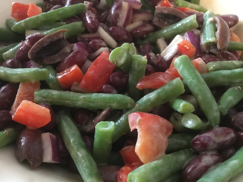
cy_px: 91
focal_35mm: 31
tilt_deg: -54.2
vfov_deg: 45.4
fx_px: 218
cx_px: 122
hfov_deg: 58.4
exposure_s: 1/17
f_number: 2.4
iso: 640
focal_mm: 3.3
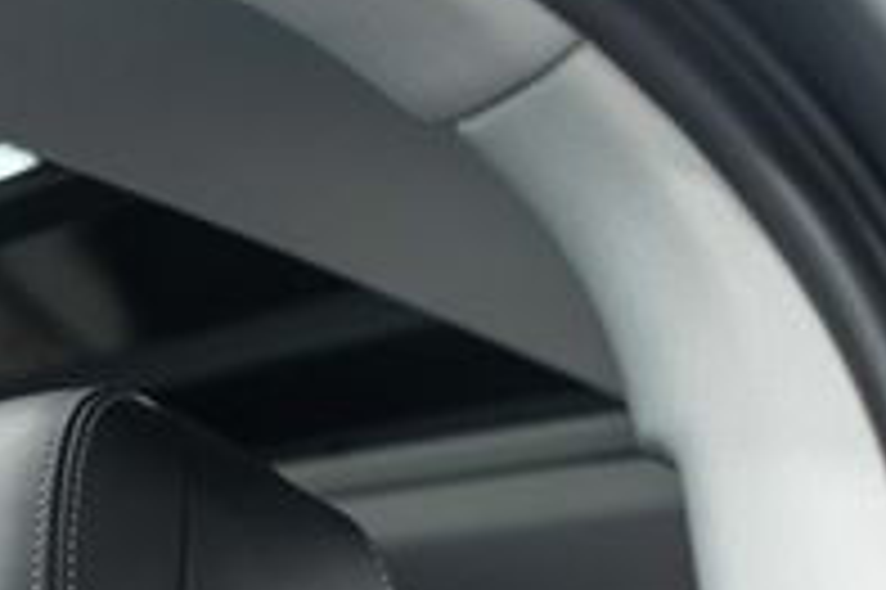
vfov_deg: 14.3
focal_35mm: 91
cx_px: -513
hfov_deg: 19.1
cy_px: 786
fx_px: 2238
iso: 800
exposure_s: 1/40
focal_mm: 28
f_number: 3.2
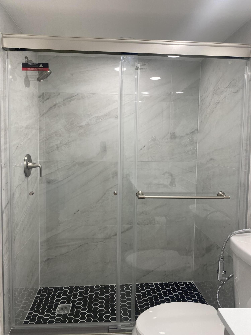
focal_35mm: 26
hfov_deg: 53.1
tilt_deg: -3.7
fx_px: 251
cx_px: 126
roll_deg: -0.8
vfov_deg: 67.3
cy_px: 168
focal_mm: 4.25
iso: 80
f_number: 1.8
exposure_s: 1/120
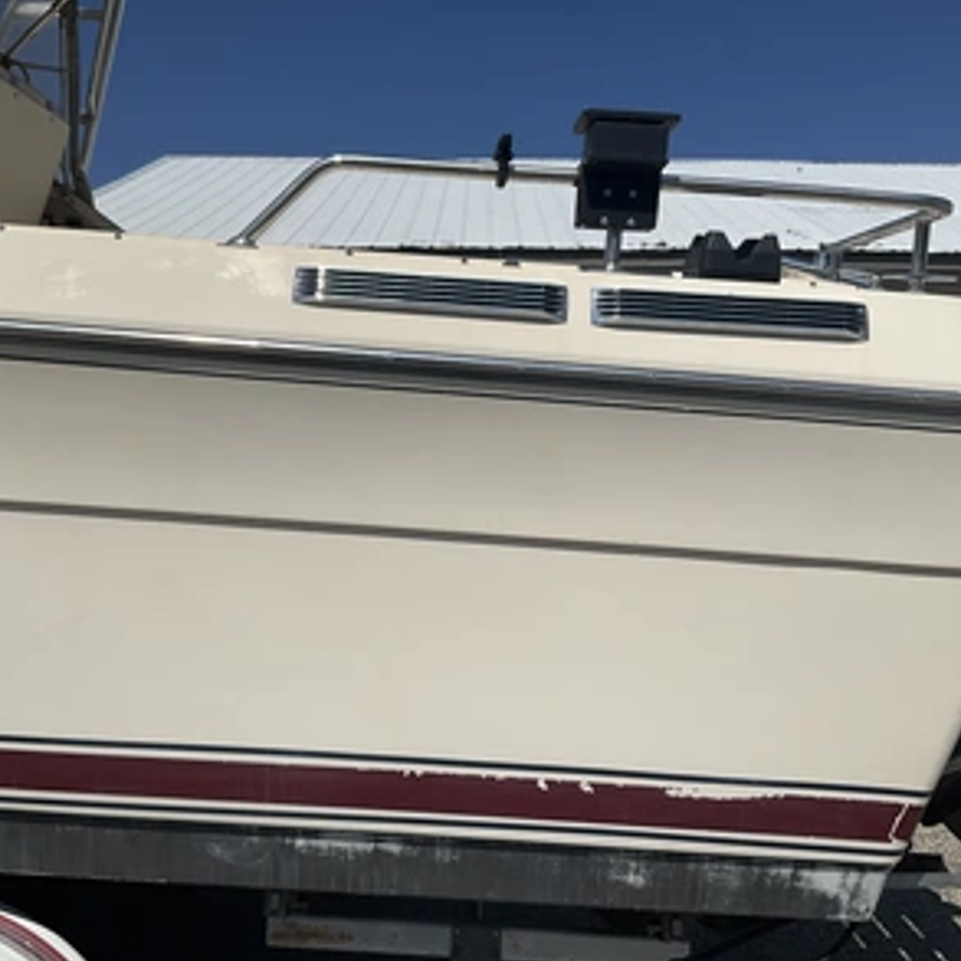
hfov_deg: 47.1
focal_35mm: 35
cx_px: 407
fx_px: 1099
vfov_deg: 47.2
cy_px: 476
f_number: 1.8
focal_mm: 3
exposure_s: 1/5814
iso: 25
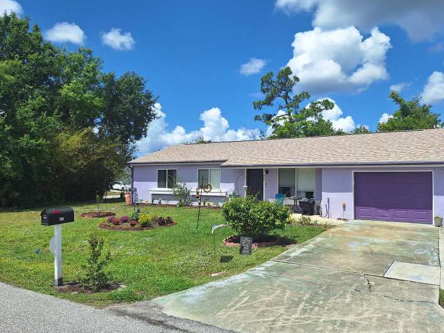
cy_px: 166
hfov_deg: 67.3
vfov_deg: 53.1
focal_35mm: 26
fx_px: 333
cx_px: 221
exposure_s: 1/3413
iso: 40
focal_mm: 5.54
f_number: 1.8
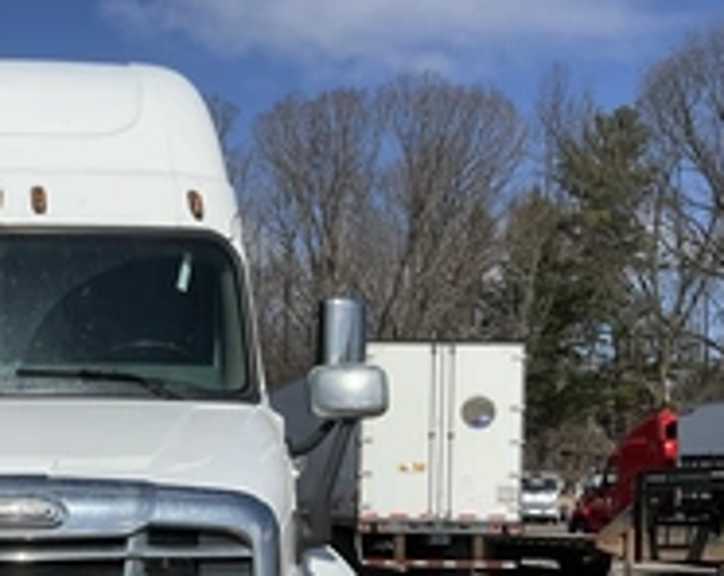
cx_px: 8
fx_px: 1304
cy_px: 502
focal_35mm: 61
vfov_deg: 24.3
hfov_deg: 29.1
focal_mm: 3
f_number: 1.8
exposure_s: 1/3534
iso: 25
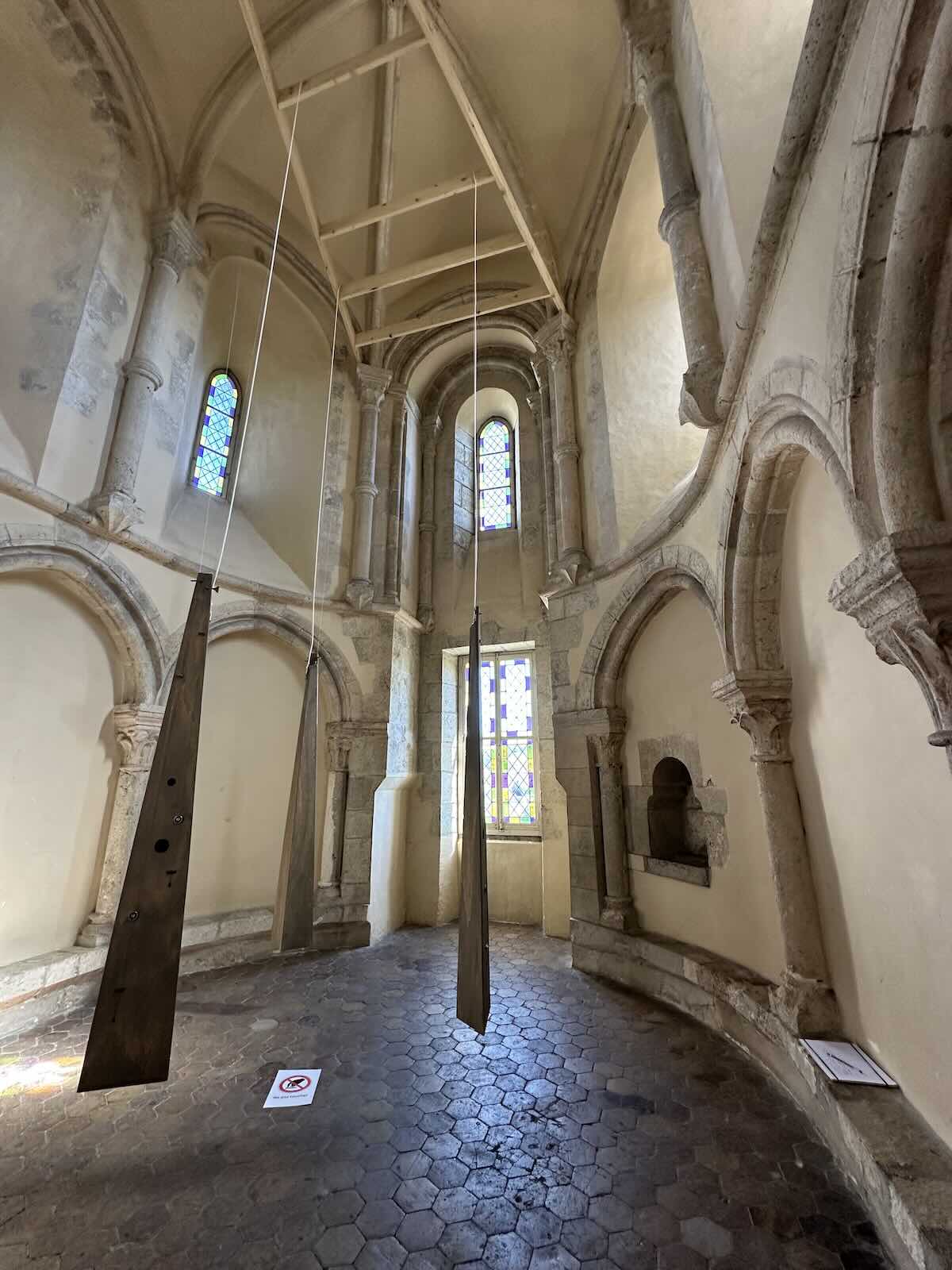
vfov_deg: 102.1
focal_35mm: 14
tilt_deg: +16.4
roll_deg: -1.1
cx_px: 476
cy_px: 635
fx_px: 513
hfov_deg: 85.7
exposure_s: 1/99
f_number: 2.2
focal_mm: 2.22
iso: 200
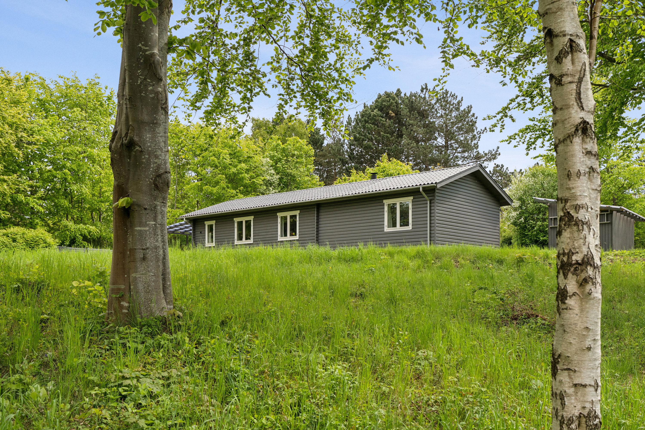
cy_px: 215
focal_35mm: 35
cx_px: 322
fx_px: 627
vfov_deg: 37.9
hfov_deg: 54.4
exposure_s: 1/1000
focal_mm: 35
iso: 400
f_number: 5.6
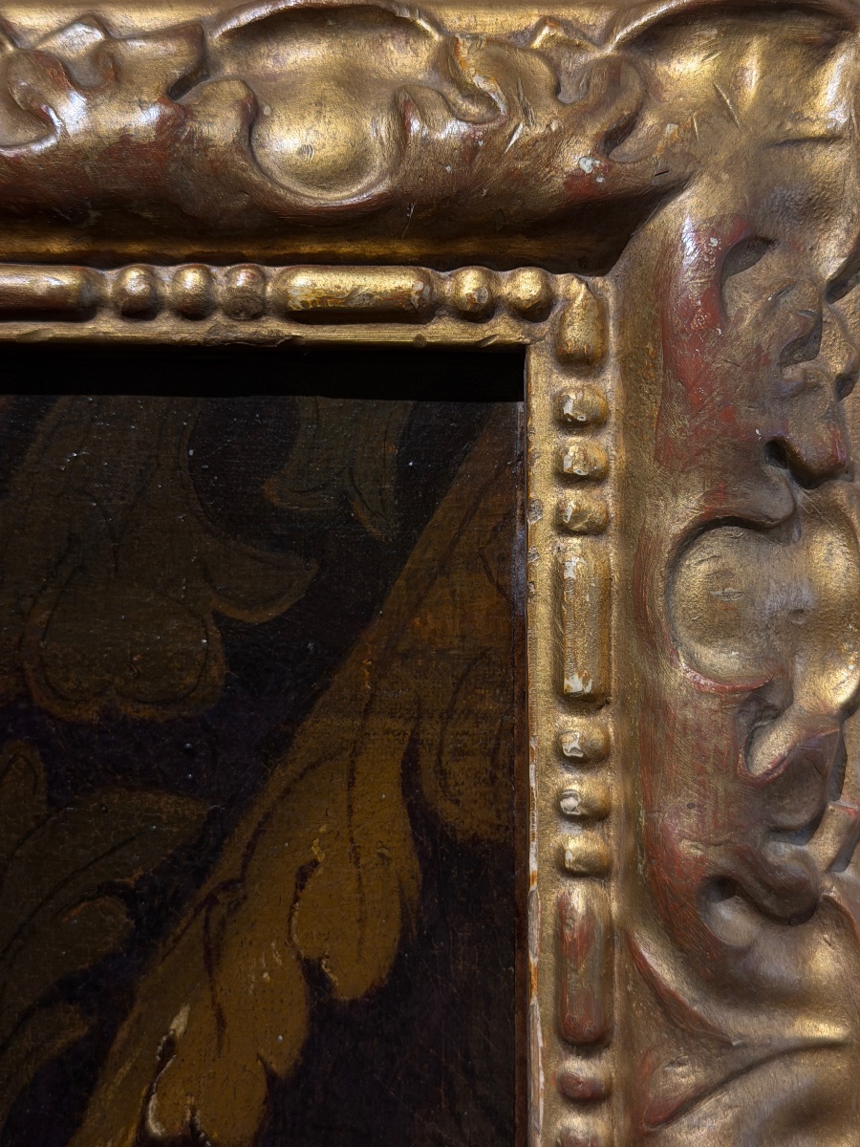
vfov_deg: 39.7
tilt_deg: +2.6
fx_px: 1590
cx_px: 430
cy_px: 574
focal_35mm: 48
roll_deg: +0.1
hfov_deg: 30.3
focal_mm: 6.76
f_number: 1.78
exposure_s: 1/100
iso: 64
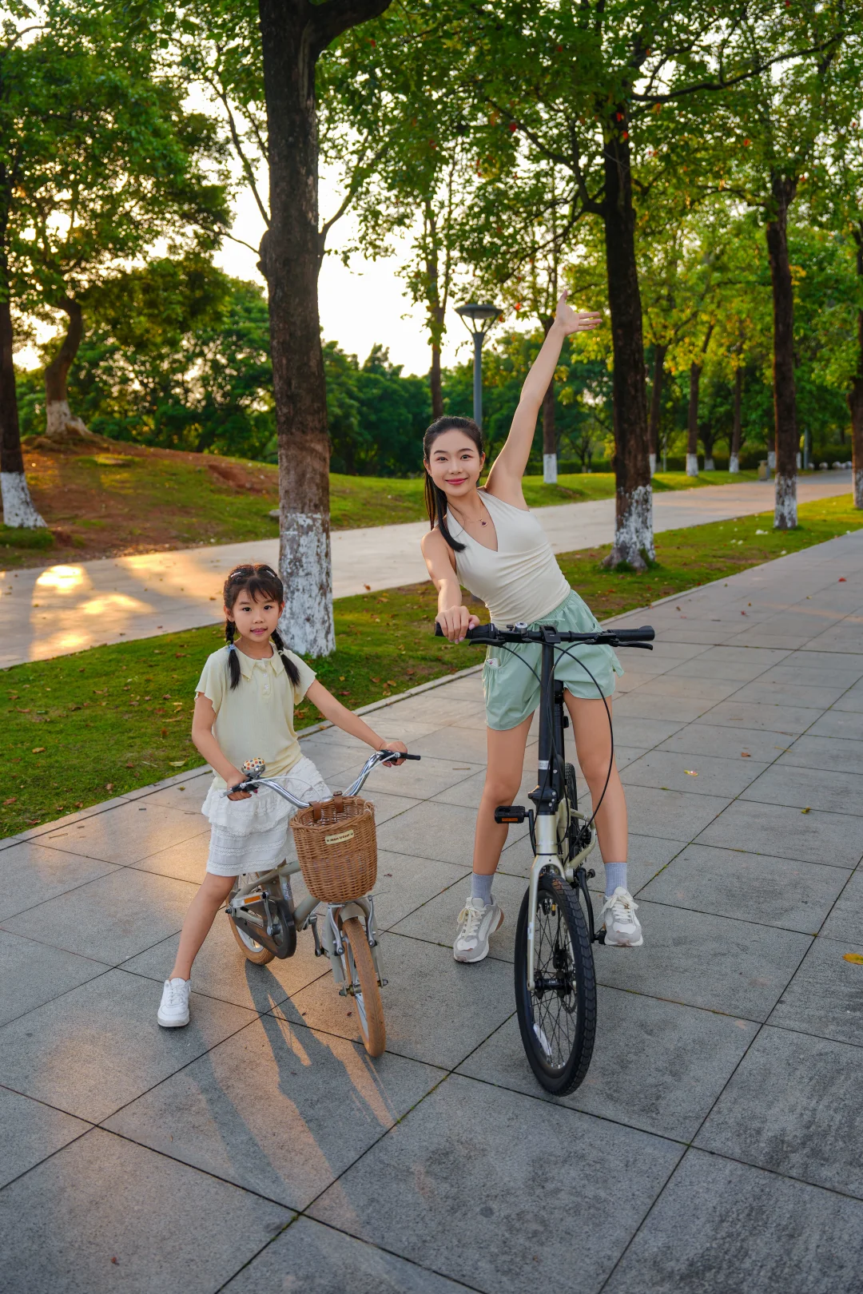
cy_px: 647
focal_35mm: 30
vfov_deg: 61.9
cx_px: 432
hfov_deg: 43.6
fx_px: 1079
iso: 64
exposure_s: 1/250
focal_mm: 30
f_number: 2.8
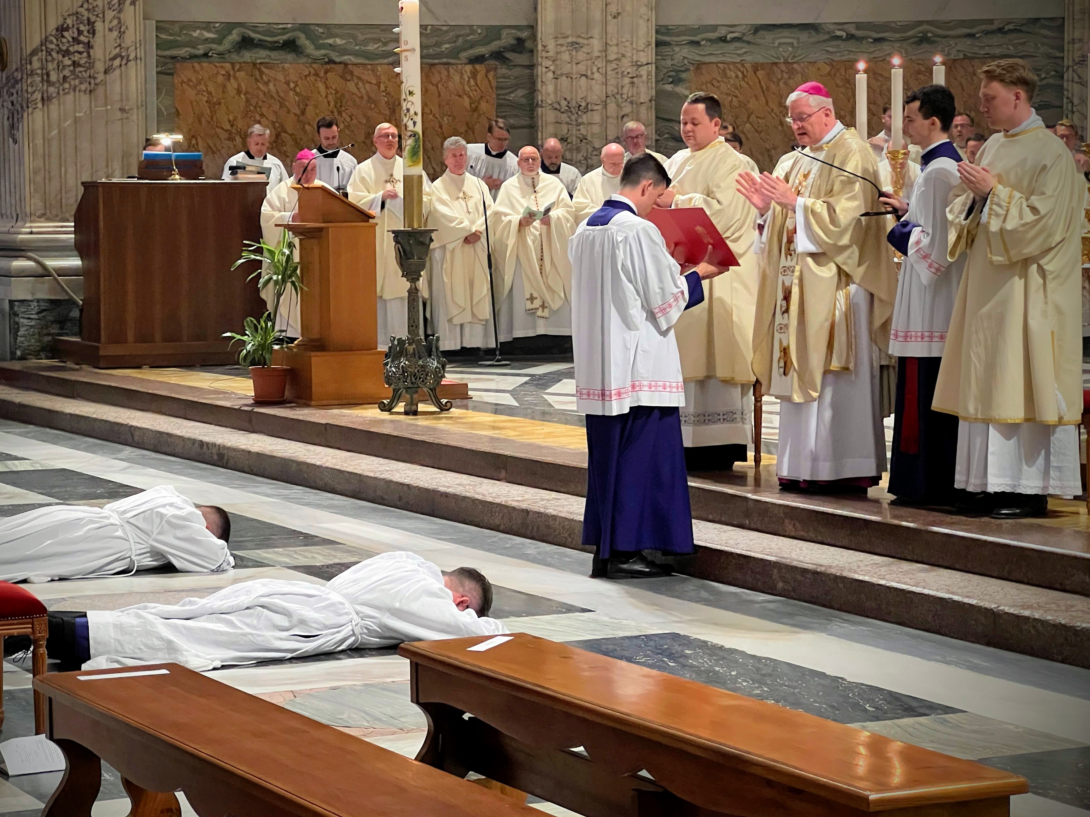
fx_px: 2802
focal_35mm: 89
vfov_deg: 16.6
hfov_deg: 22.0
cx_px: 477
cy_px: 392
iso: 400
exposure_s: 1/50
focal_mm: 9
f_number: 2.8
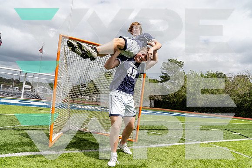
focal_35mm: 26
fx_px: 182
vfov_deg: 49.6
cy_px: 84
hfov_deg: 69.4
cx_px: 126
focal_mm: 26
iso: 250
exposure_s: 1/250
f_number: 10
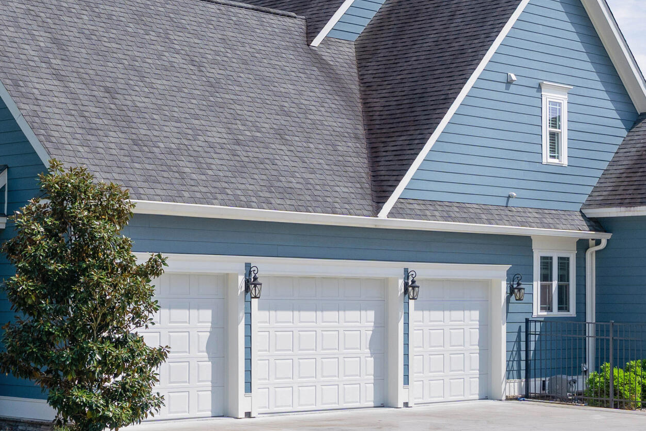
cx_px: 121
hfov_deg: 23.8
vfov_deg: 16.2
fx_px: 1507
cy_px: 271
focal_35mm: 84
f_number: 7.1
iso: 320
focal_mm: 35
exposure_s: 1/1000
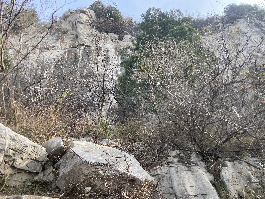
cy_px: 100
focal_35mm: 26
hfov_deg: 67.3
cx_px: 132
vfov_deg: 53.1
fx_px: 199
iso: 32
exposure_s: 1/517
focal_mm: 4.25
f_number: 1.8
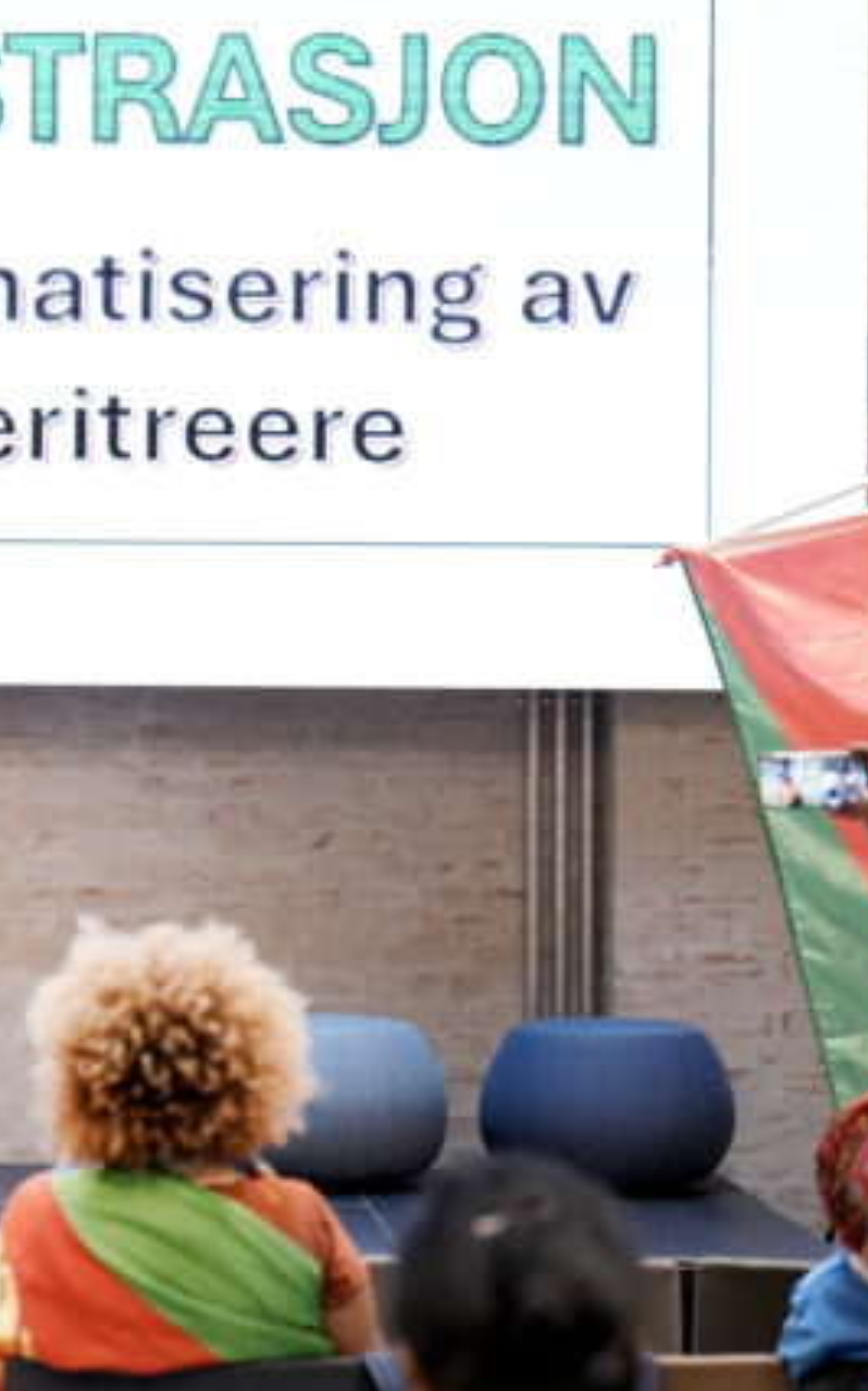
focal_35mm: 108
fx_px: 4090
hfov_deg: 12.0
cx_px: -18
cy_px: 696
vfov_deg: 19.3
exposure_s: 1/320
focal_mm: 70
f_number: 2.8
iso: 4000
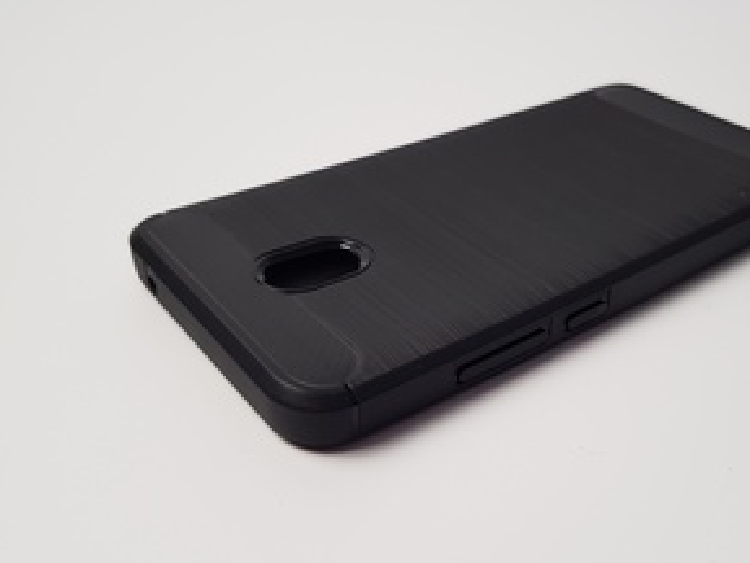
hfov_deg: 50.9
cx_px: 462
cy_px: 296
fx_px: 780
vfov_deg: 39.7
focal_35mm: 36
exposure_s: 1/60
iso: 80
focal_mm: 4.2
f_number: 1.7
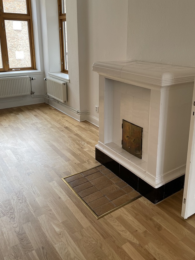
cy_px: 103
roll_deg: -0.8
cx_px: 113
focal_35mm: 32
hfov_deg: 44.0
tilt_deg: -13.8
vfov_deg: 56.3
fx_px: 240
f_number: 1.6
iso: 50
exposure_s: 1/121
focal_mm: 4.2
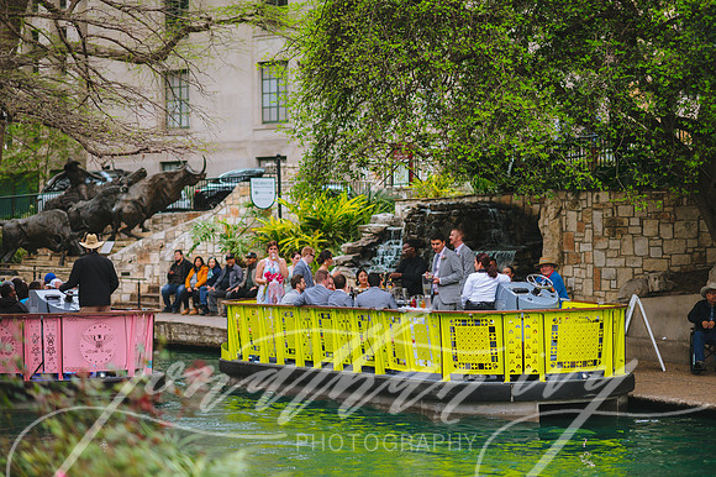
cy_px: 238
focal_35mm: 85
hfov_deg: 23.9
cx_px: 358
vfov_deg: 16.1
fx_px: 1690
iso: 400
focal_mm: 85
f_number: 2
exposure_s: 1/2000
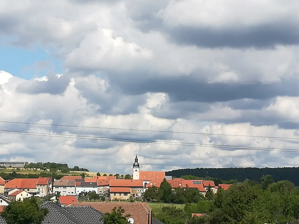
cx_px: 150
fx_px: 846
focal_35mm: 98
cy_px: 112
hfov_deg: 20.0
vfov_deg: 15.1
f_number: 2.2
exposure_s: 1/1312
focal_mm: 3.83
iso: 50
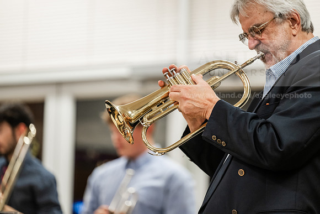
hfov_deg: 11.7
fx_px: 1556
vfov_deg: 7.9
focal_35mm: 175
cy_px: 107
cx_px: 160
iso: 2000
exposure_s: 1/200
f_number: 2.8
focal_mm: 175
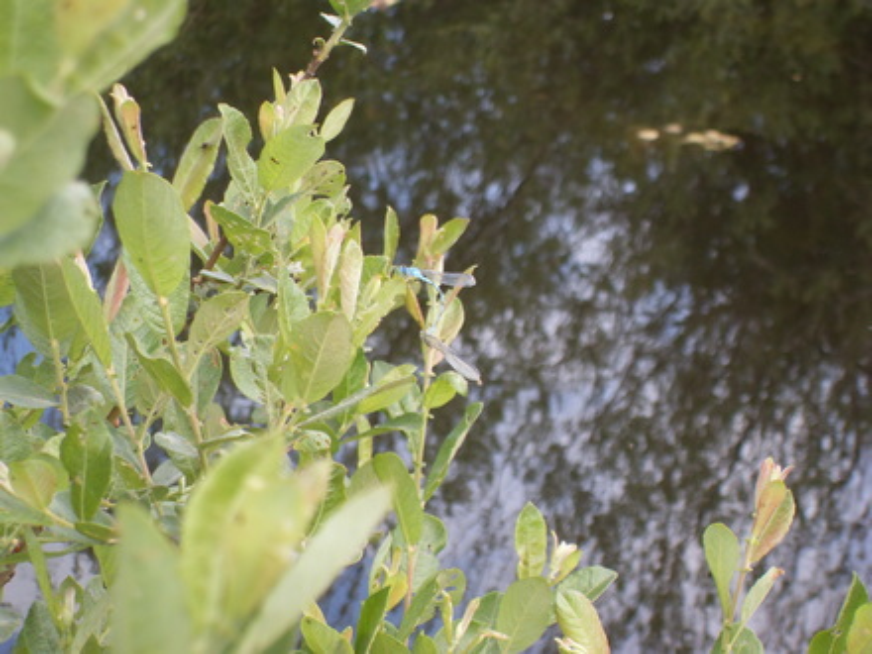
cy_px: 327
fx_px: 2670
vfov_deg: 14.0
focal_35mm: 106
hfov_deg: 18.5
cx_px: 436
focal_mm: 18.1
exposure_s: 1/125
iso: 160
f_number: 5.2
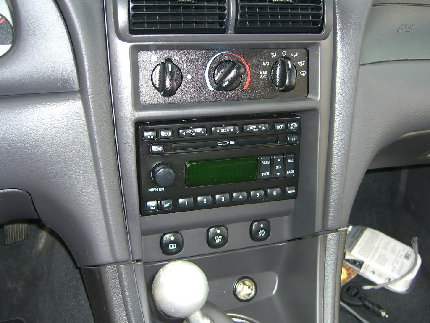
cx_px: 215
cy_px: 162
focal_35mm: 38
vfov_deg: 37.7
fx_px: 472
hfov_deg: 49.0
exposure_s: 1/60
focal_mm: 7.9
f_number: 2.8
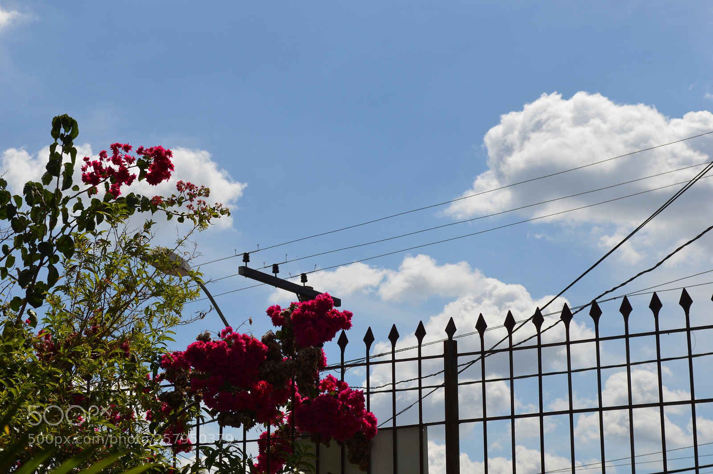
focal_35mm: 82
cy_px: 237
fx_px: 1633
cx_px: 356
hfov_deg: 24.6
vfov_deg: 16.5
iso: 100
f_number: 10
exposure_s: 1/400
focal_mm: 55
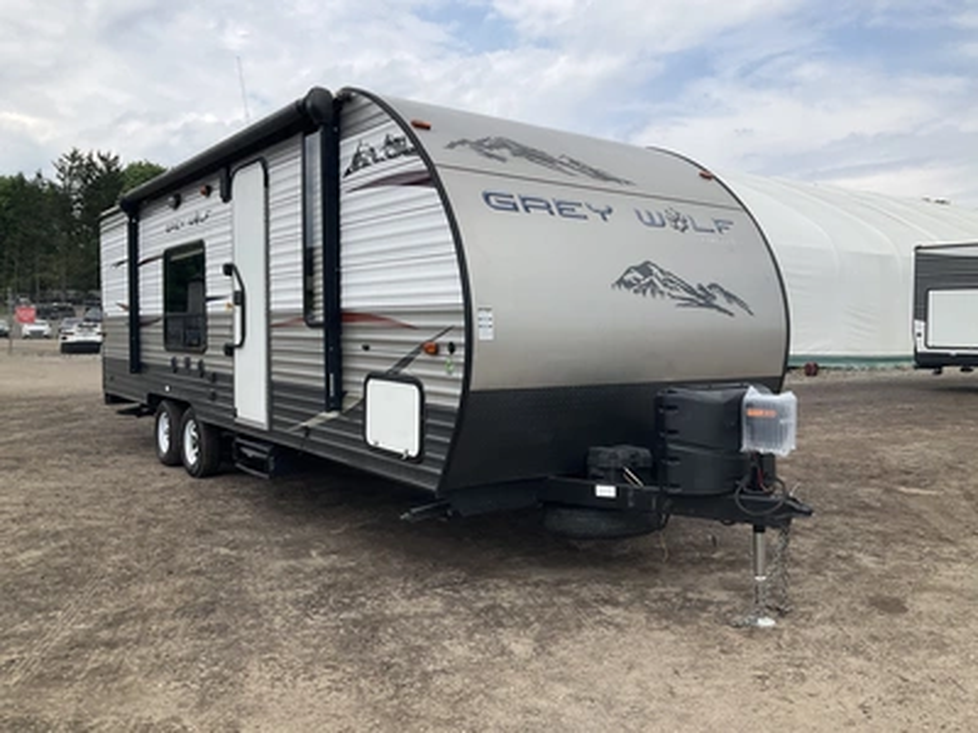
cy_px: 366
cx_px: 489
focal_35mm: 29
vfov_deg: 48.2
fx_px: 819
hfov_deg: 61.7
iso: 25
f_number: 1.8
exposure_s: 1/2058
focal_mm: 3
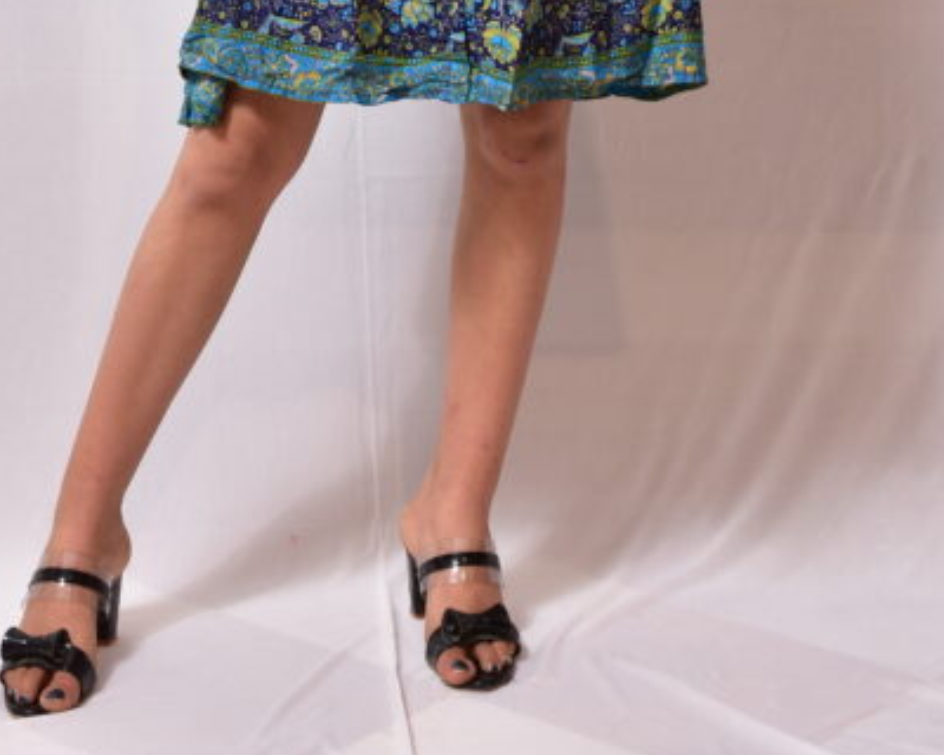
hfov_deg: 20.1
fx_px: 2654
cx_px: 375
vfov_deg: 15.3
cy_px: -269
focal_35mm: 95
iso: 200
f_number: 7.1
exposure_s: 1/125
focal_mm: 30
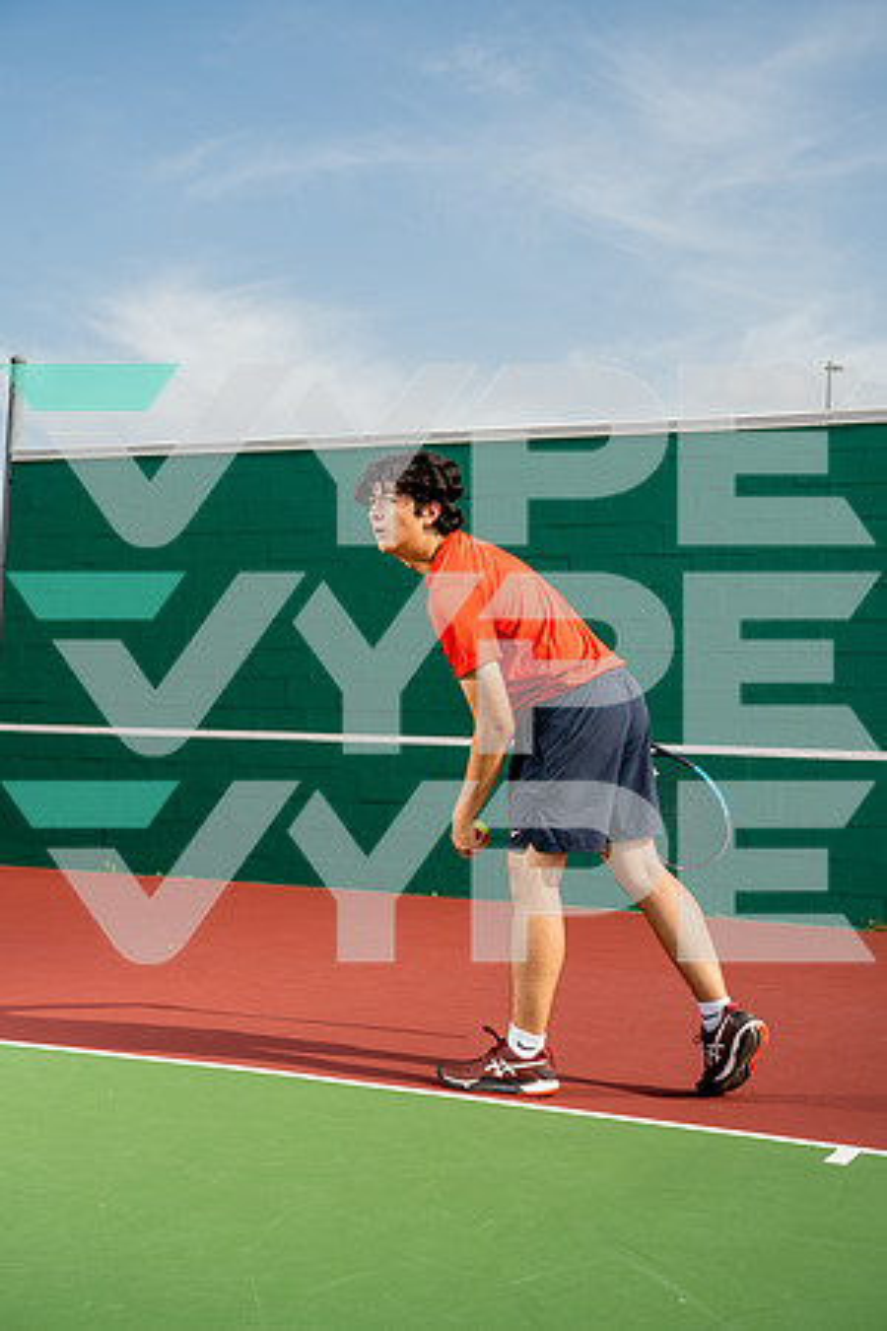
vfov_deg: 41.9
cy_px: 666
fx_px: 1737
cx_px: 444
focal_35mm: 47
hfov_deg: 28.6
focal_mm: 47
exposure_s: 1/640
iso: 100
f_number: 5.6
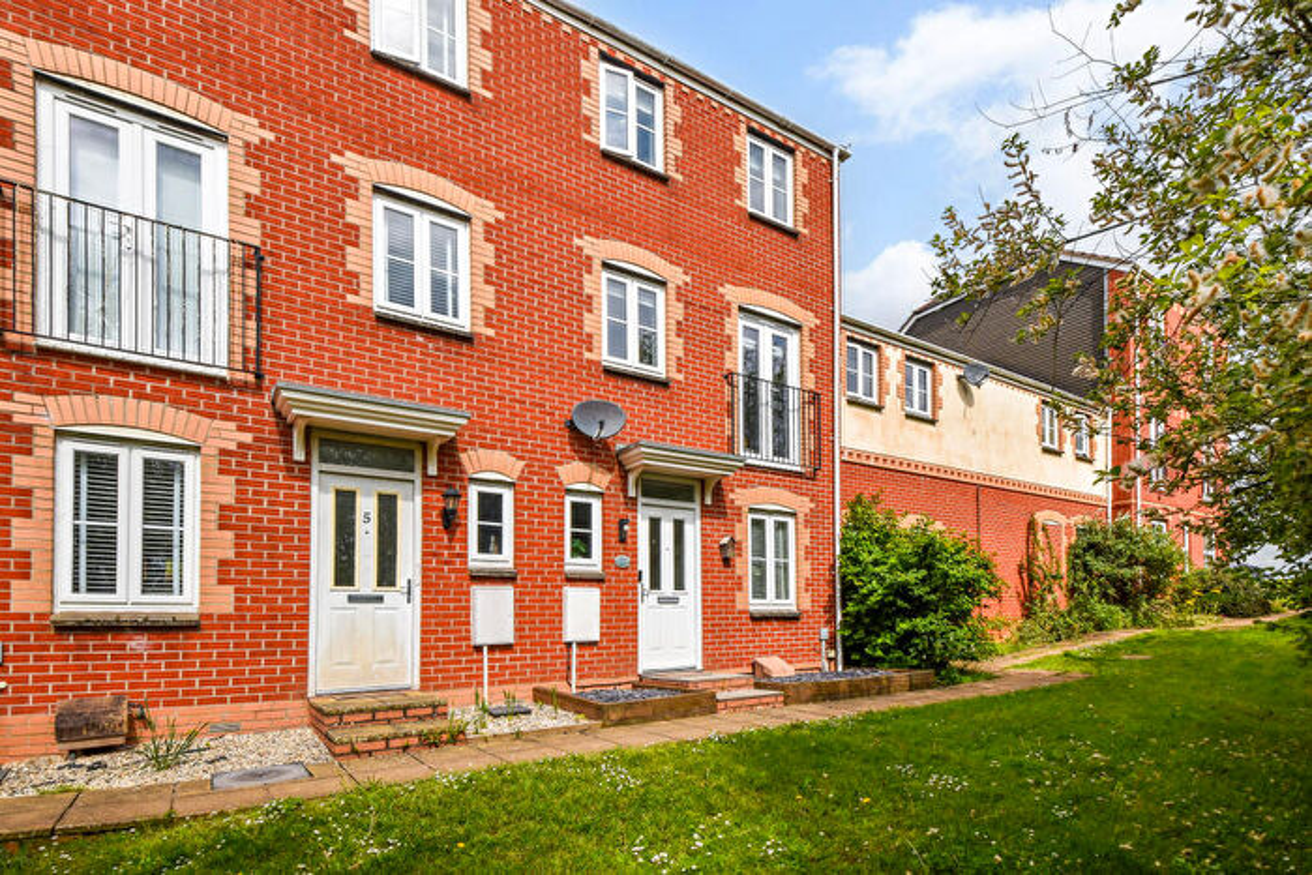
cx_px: 656
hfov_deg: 95.0
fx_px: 601
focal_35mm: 16
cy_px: 438
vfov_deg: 72.1
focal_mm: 11
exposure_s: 1/200
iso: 100
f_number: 10
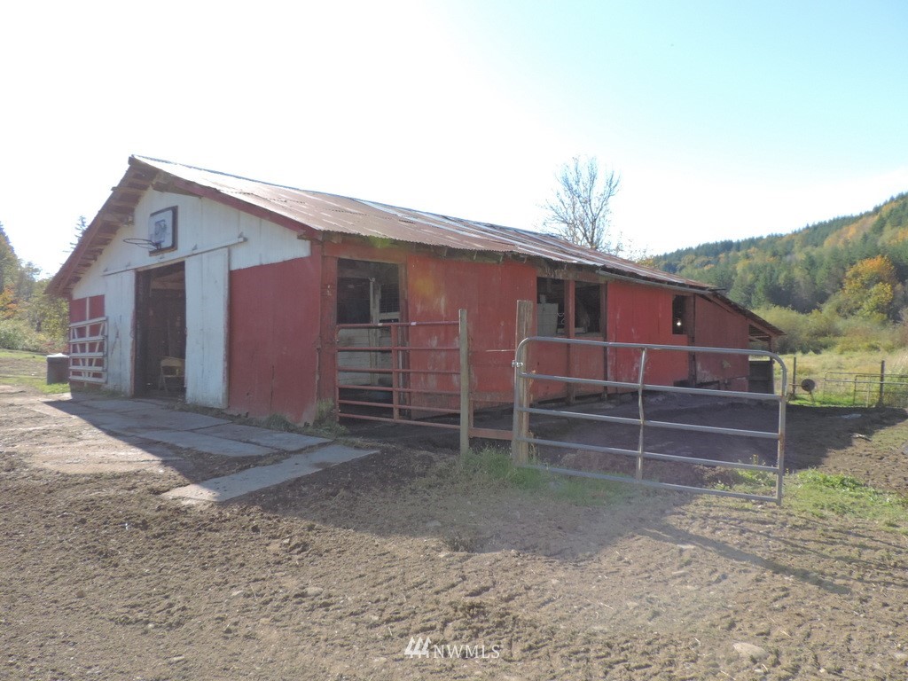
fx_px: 630
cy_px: 340
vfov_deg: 56.8
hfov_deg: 71.6
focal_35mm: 24
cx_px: 454
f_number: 3
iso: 200
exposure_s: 1/1000
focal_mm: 4.3
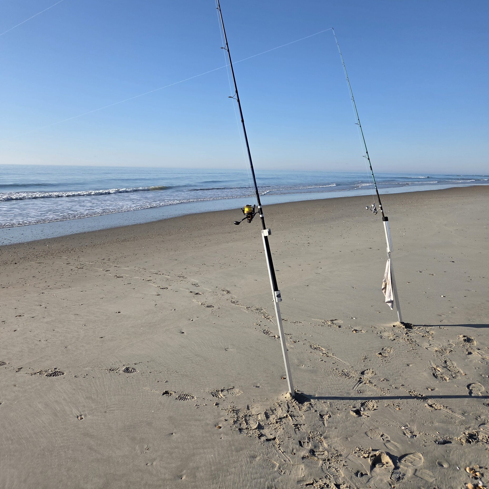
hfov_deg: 57.3
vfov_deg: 56.1
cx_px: 249
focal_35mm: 28
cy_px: 163
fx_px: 448
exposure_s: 1/6412
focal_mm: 5.4
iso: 80
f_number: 1.8
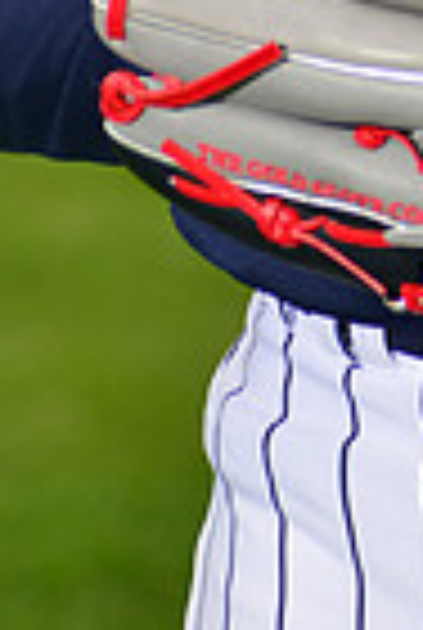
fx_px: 11610
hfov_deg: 2.1
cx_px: 556
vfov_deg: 3.1
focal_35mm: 662
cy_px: -621
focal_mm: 160
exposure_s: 1/200
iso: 200
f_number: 6.3
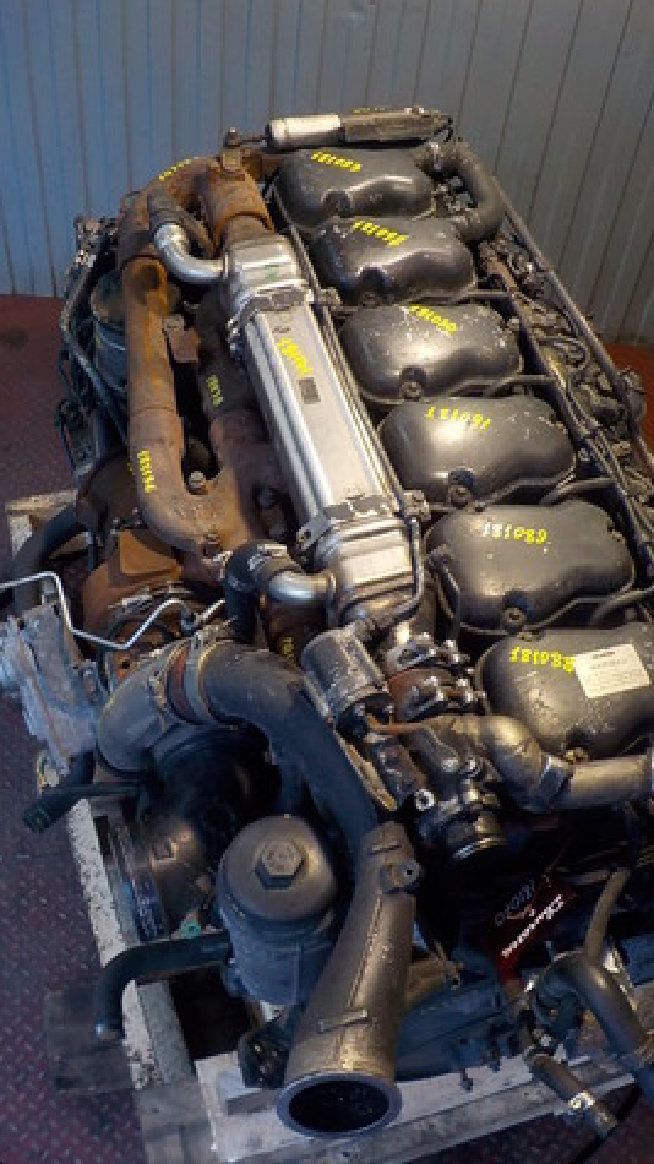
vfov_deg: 59.5
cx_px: 392
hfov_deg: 35.5
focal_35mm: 33
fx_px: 1018
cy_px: 578
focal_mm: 4.1
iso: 160
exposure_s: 1/30
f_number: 3.3
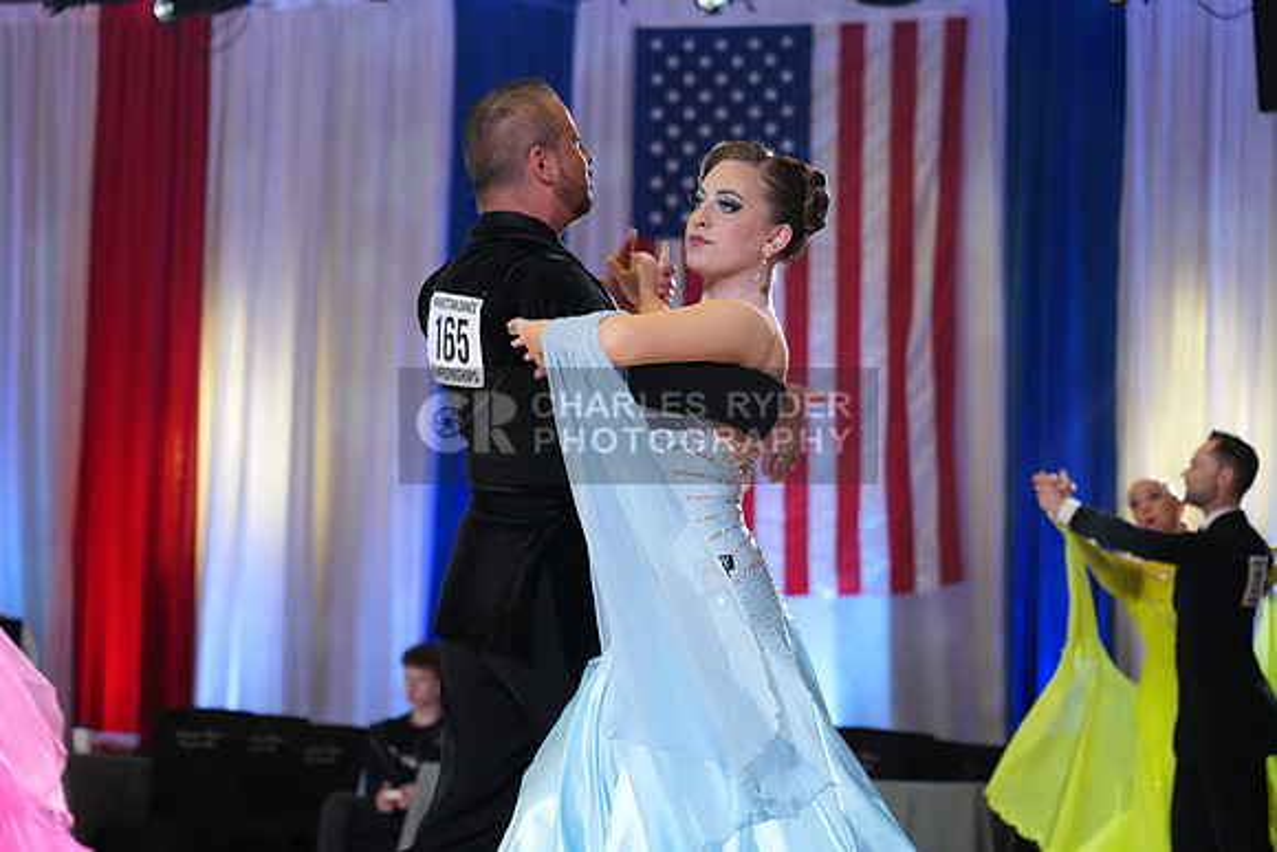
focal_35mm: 105
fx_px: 3725
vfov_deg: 13.0
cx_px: 638
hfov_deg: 19.5
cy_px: 426
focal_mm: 105
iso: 3200
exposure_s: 1/400
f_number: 4
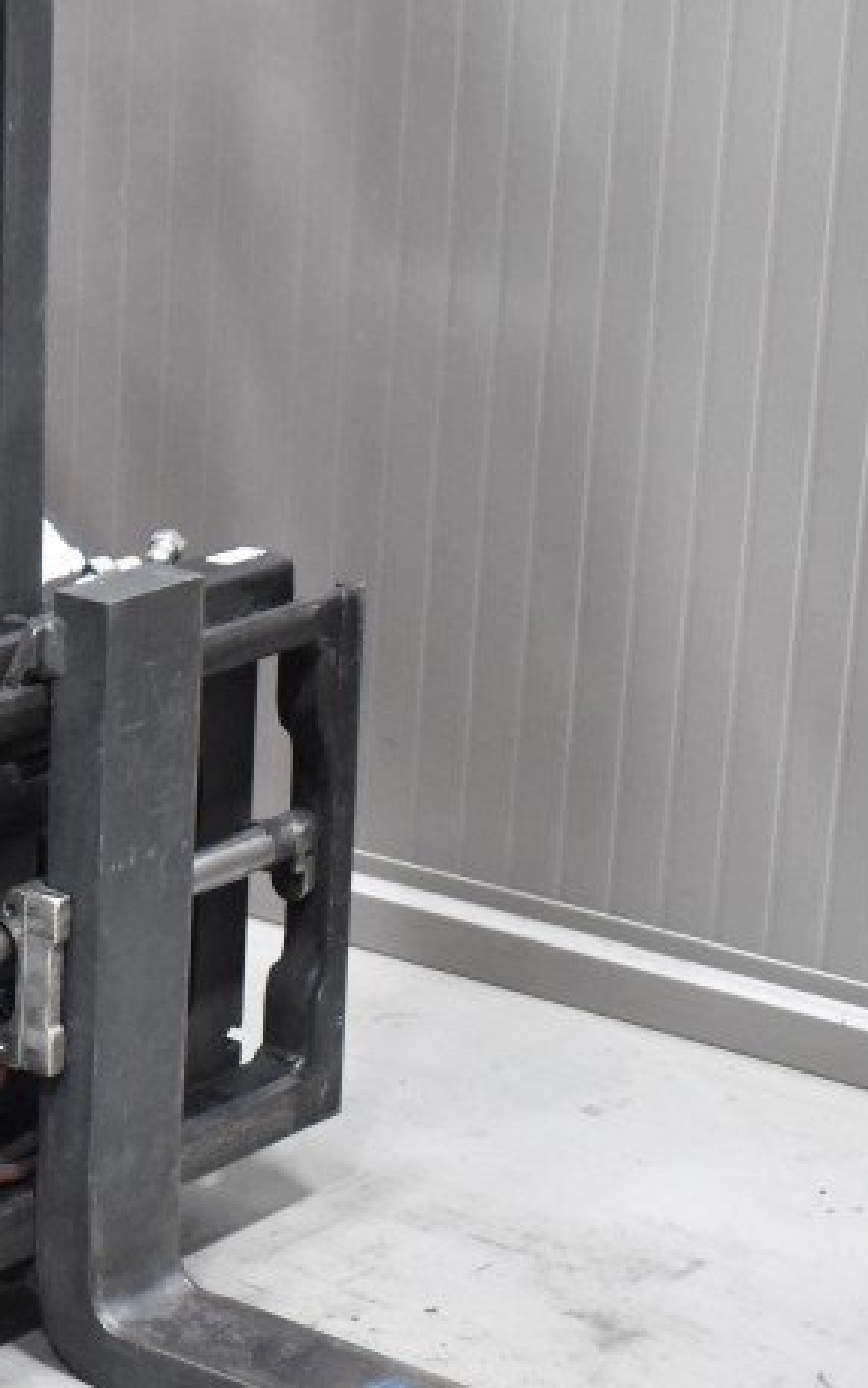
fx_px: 3935
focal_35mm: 104
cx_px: -278
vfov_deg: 20.0
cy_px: 859
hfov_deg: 12.2
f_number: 4.5
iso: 1600
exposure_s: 1/30
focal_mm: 26
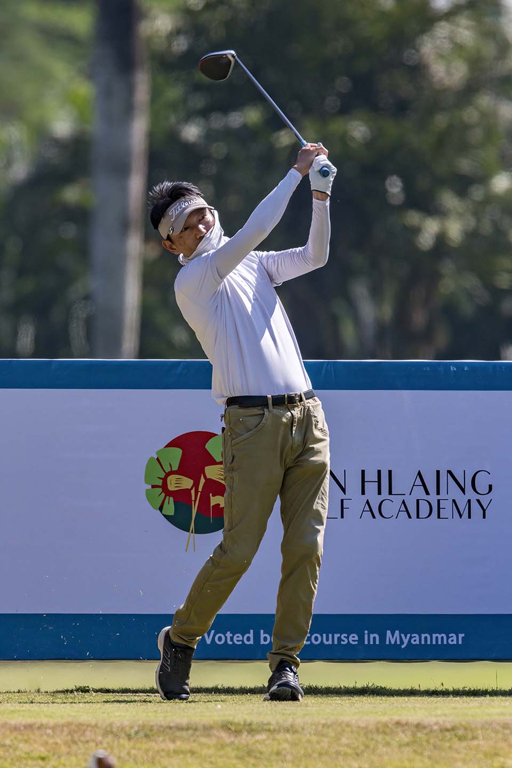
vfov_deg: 3.2
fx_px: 13866
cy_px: 384
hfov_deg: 2.1
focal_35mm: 650
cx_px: 256
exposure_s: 1/2000
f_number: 8
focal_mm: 650
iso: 400
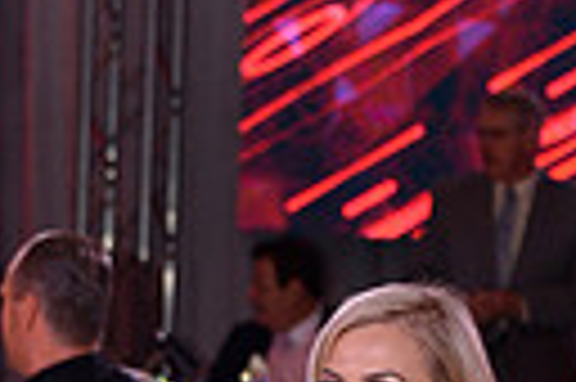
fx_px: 6216
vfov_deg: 3.5
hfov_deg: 5.3
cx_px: 164
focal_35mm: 389
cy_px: 881
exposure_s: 1/250
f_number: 5.6
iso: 1600
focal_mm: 86
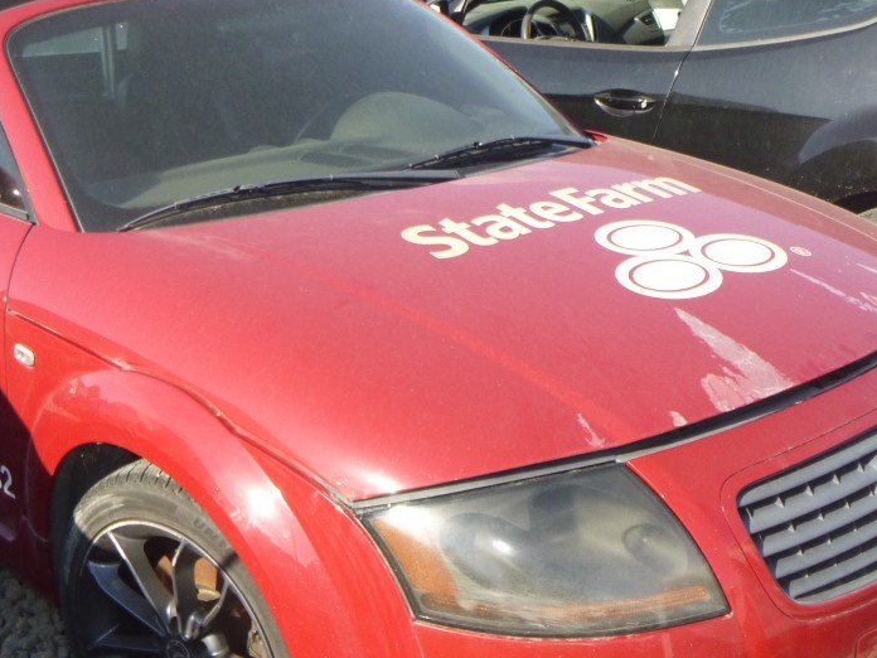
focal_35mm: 46
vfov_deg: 31.4
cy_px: 416
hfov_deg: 41.1
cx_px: 360
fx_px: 1165
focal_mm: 4.5
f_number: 3.9
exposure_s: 1/250
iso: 100
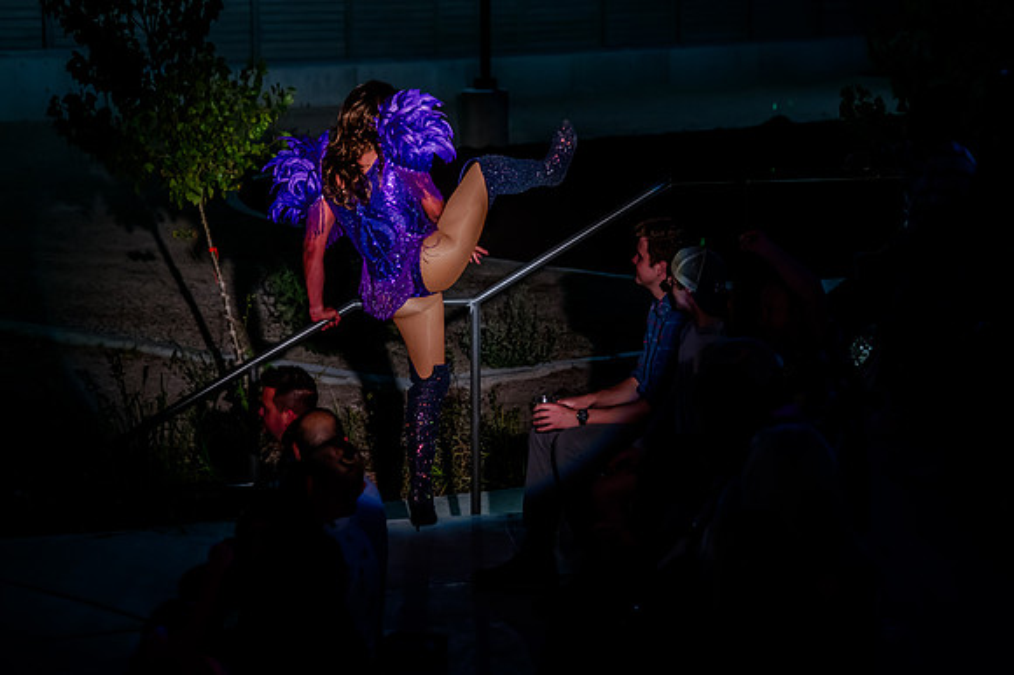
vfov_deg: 12.9
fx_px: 2982
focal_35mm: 106
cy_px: 259
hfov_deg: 19.3
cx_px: 507
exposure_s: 1/200
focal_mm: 86
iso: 2000
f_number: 4
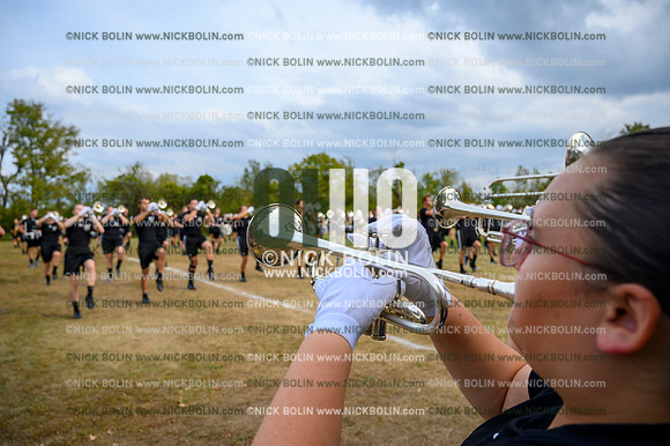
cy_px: 223
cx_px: 335
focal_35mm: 24
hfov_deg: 73.8
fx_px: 446
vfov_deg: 53.1
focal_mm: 24
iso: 200
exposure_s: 1/800
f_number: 4.5
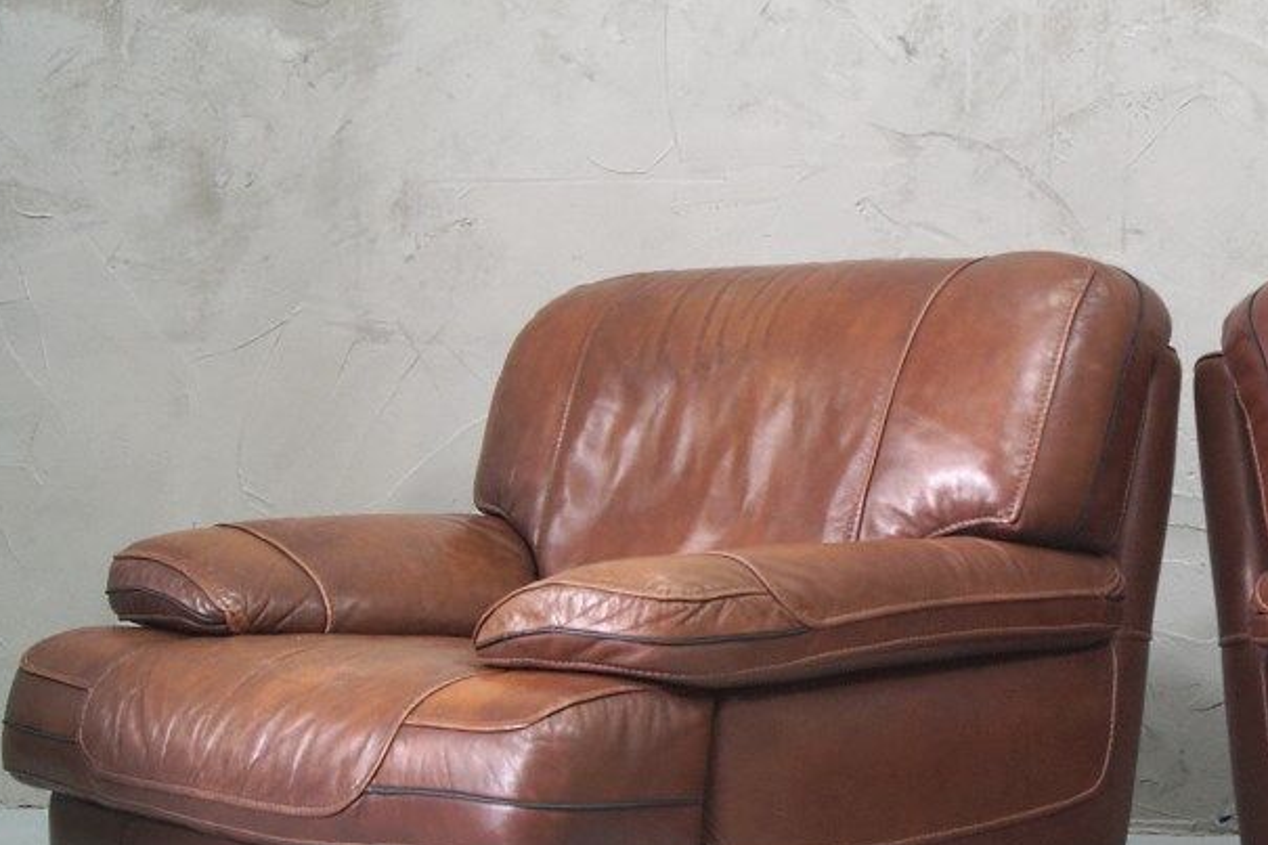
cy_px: 501
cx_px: 1176
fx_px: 2183
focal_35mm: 62
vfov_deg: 21.9
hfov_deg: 30.7
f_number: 8
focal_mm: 20
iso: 400
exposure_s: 1/10
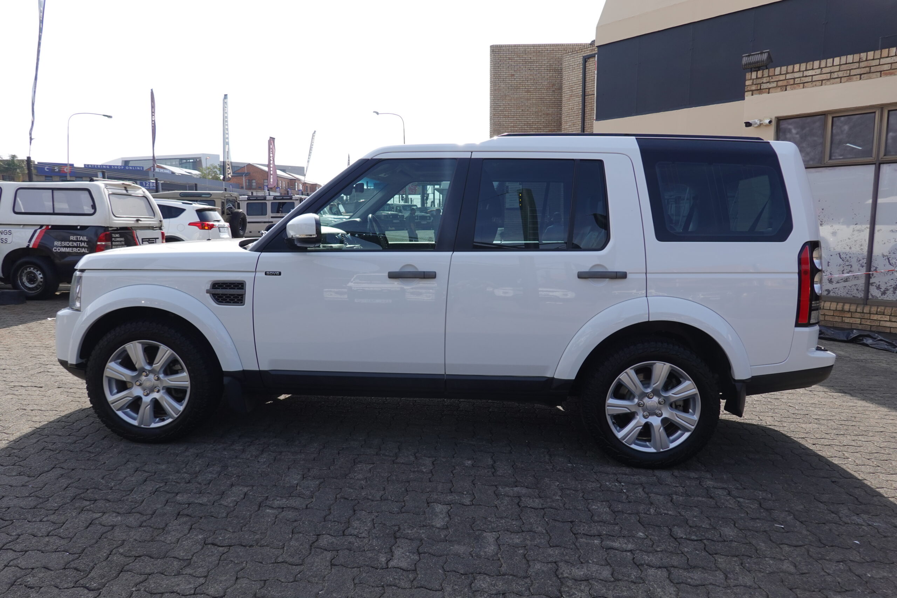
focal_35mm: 24
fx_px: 598
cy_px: 299
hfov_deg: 73.7
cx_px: 448
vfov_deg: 53.1
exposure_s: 1/250
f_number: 5
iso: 125
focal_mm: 9
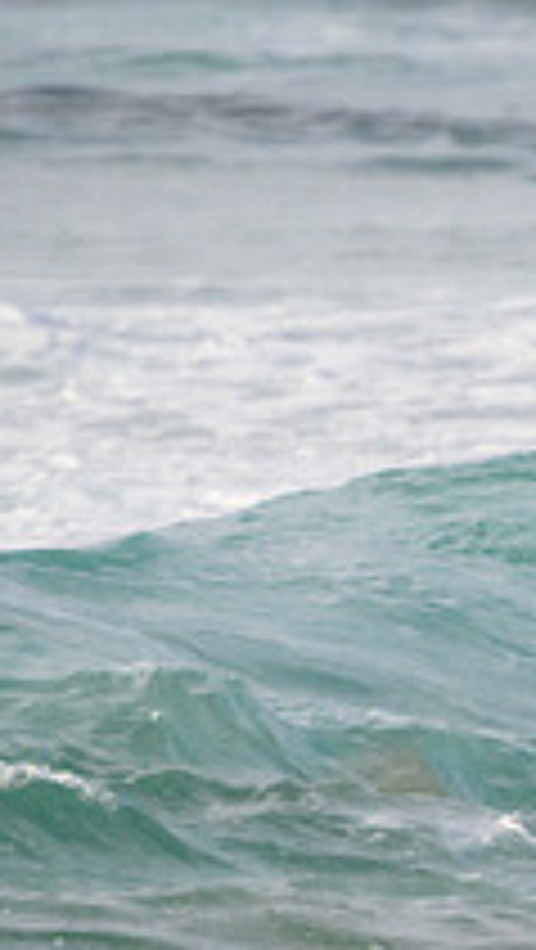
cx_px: 1629
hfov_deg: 0.8
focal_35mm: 1584
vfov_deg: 1.4
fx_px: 39943
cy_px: 748
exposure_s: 1/2000
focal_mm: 400
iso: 360
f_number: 5.6
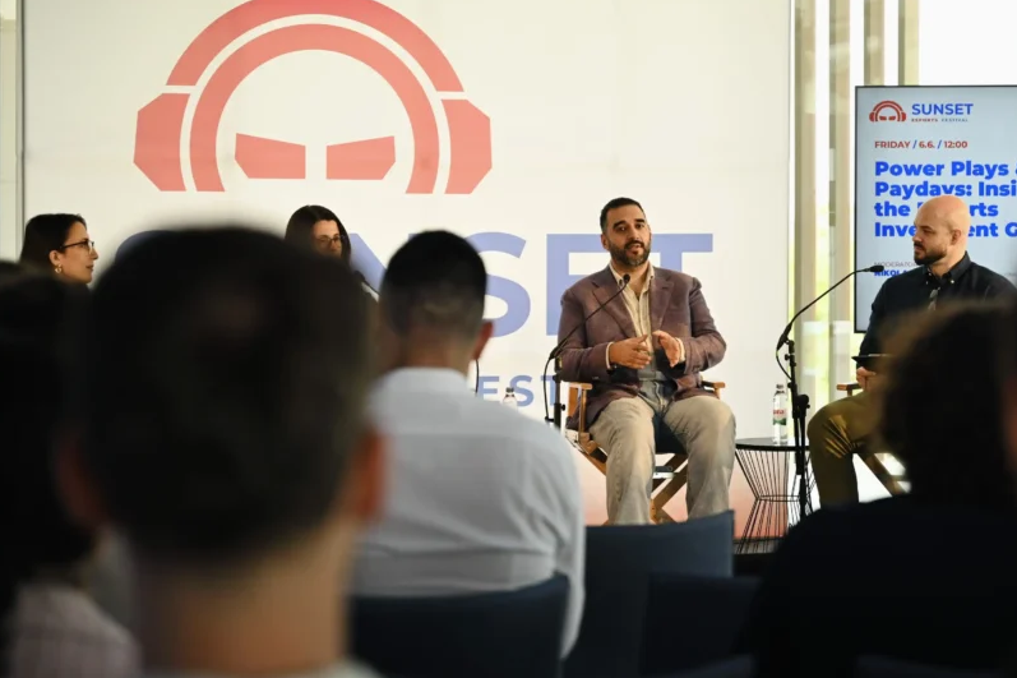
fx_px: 2542
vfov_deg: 15.2
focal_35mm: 90
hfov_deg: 22.6
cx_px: 647
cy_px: 287
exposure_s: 1/640
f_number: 2.8
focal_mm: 70
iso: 800
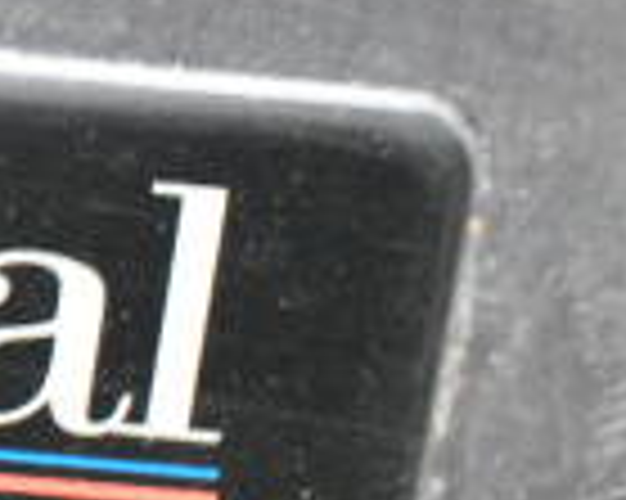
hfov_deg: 10.5
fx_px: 3093
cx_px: -653
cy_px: 169
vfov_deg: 9.2
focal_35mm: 167
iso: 18000
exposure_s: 1/40
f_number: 4
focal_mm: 27
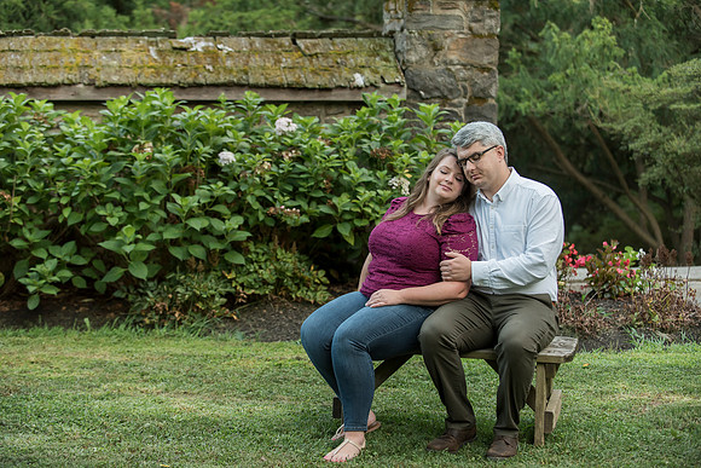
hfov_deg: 25.4
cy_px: 234
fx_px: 1558
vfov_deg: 17.1
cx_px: 350
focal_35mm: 80
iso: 800
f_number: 3.2
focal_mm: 80
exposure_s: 1/400
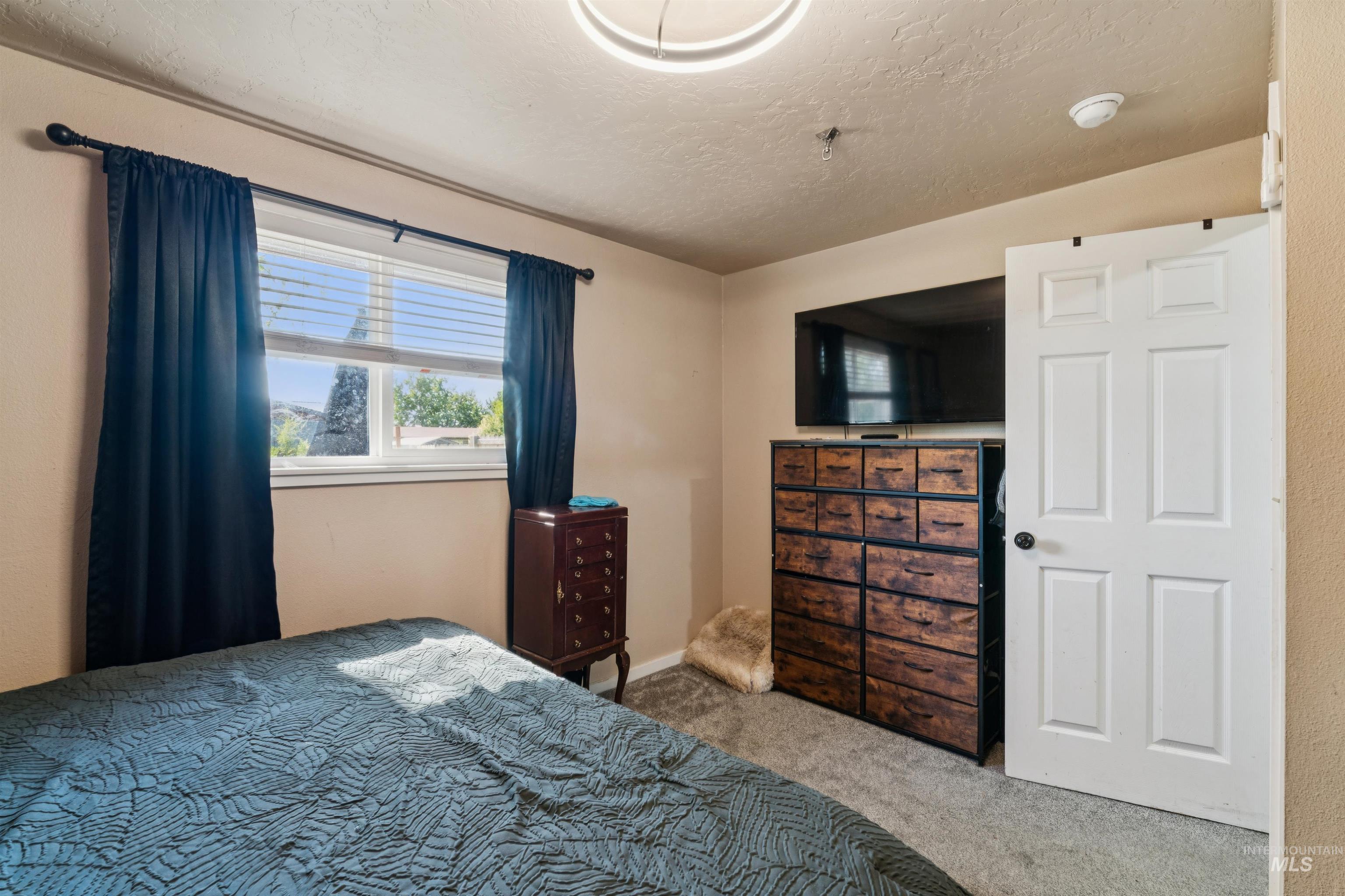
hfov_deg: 97.5
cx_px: 672
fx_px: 590
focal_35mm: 16
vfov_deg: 74.4
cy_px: 448
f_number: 13
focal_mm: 15.8
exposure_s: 1/6
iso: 400
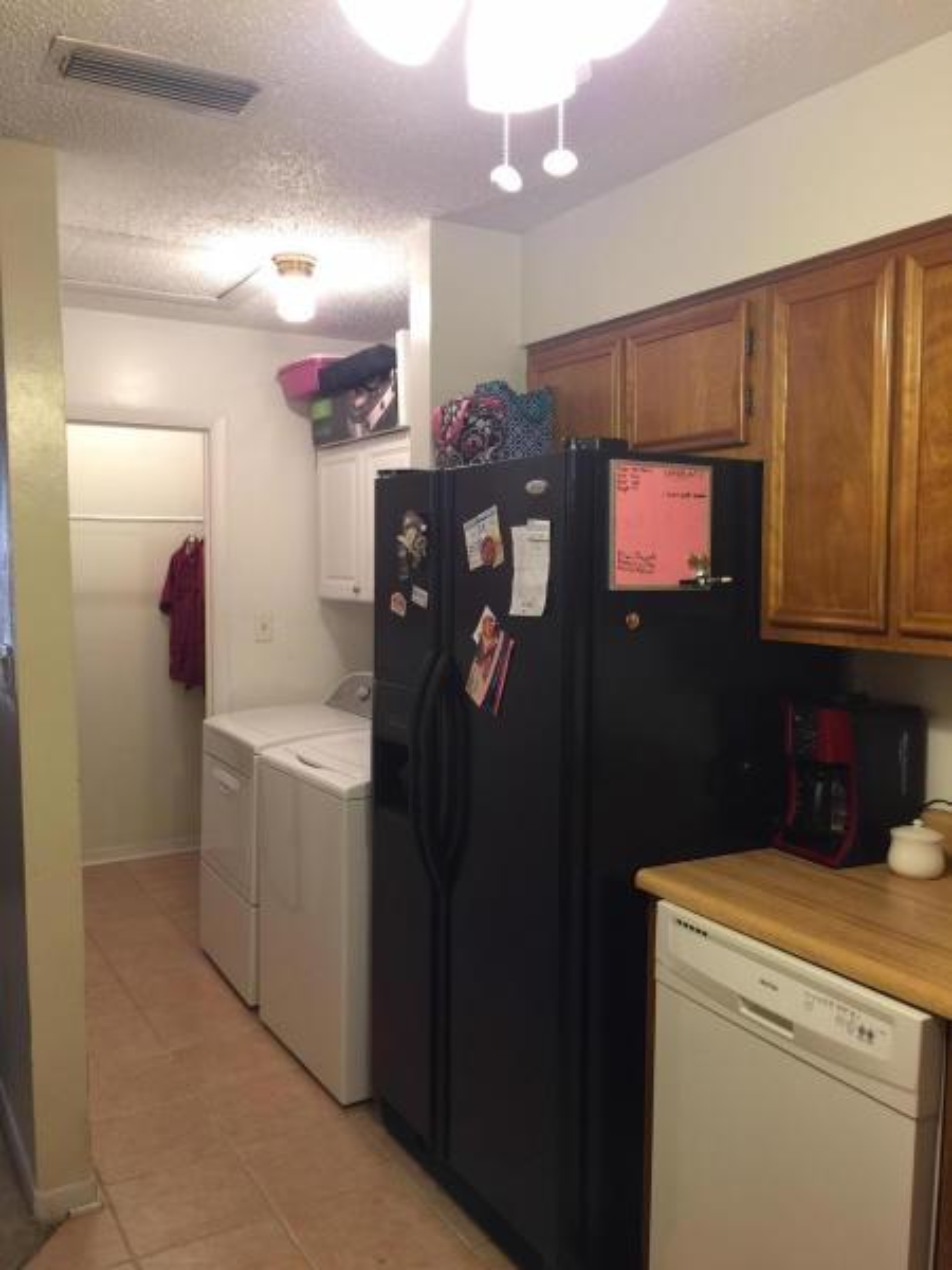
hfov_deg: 48.2
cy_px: 635
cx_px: 476
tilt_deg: -4.0
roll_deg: +0.2
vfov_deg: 61.7
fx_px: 1063
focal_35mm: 29
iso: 64
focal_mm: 4.15
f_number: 2.2
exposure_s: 1/15
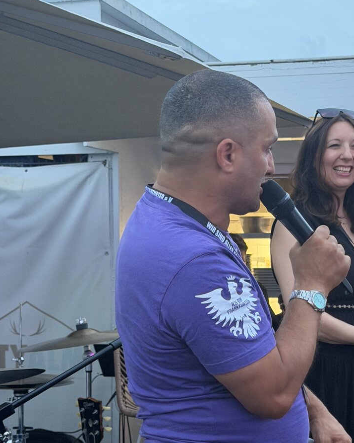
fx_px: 1100
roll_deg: +1.1
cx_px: 292
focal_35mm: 84
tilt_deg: -2.6
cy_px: 288
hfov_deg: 18.1
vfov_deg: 22.7
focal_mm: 6.76
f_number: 1.78
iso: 200
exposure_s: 1/60
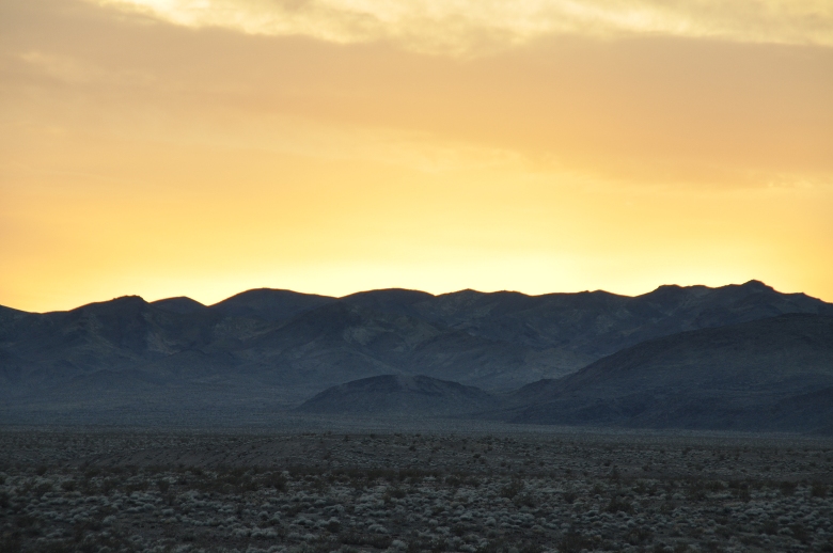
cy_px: 276
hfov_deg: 6.9
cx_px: 416
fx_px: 6933
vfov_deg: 4.6
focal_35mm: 300
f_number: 10
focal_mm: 200
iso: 200
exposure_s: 1/80
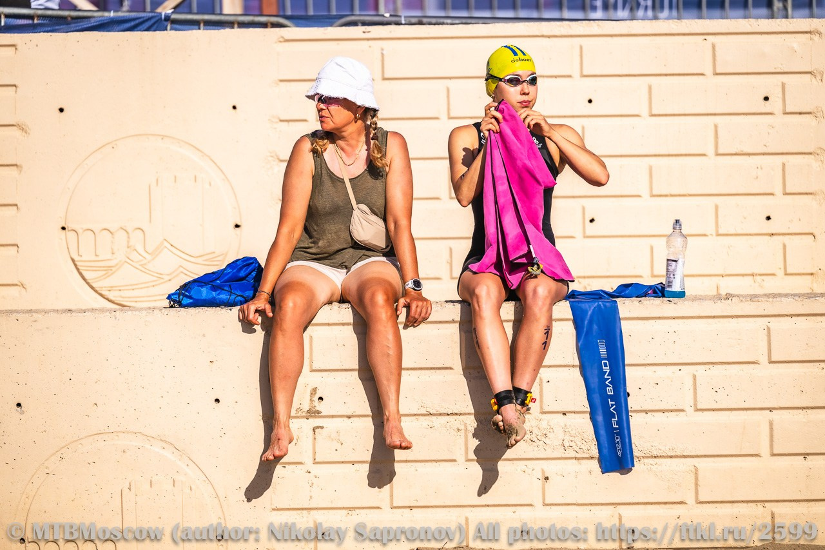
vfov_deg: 7.8
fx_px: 4010
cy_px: 275
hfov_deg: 11.7
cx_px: 412
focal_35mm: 175
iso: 100
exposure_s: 1/4000
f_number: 3.5
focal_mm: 175
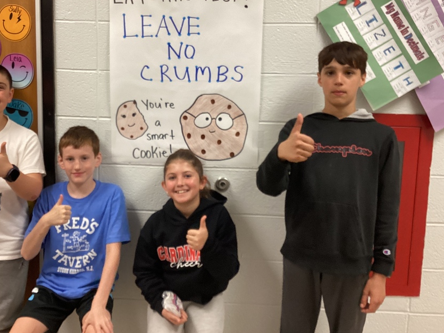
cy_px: 137
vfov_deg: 37.6
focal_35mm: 38
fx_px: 488
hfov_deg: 48.8
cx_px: 188
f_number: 2.4
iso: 250
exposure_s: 1/50
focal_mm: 3.3
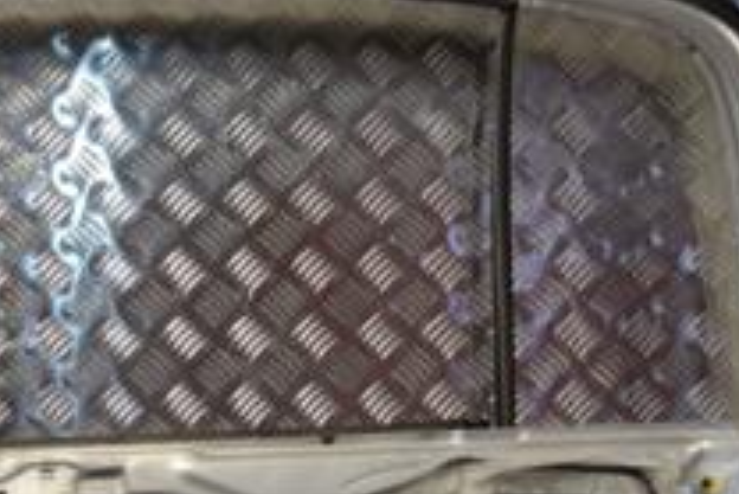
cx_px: 206
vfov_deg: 14.1
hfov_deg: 21.3
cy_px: 565
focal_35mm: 95
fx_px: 1951
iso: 100
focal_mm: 22
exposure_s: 1/60
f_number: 3.8
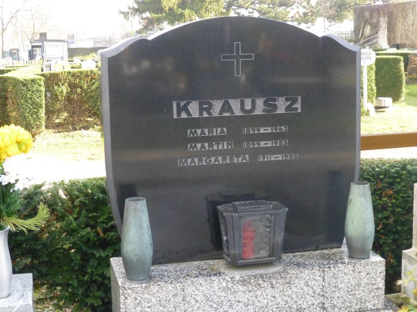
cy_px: 156
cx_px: 208
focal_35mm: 62
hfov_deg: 31.2
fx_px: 747
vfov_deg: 23.7
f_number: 4.8
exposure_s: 1/250
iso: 800
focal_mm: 11
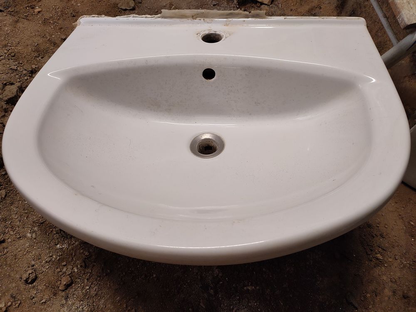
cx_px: 208
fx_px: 300
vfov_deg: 54.9
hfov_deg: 69.4
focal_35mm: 25
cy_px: 156
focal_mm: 6.04
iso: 674
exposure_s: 1/33
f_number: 1.9
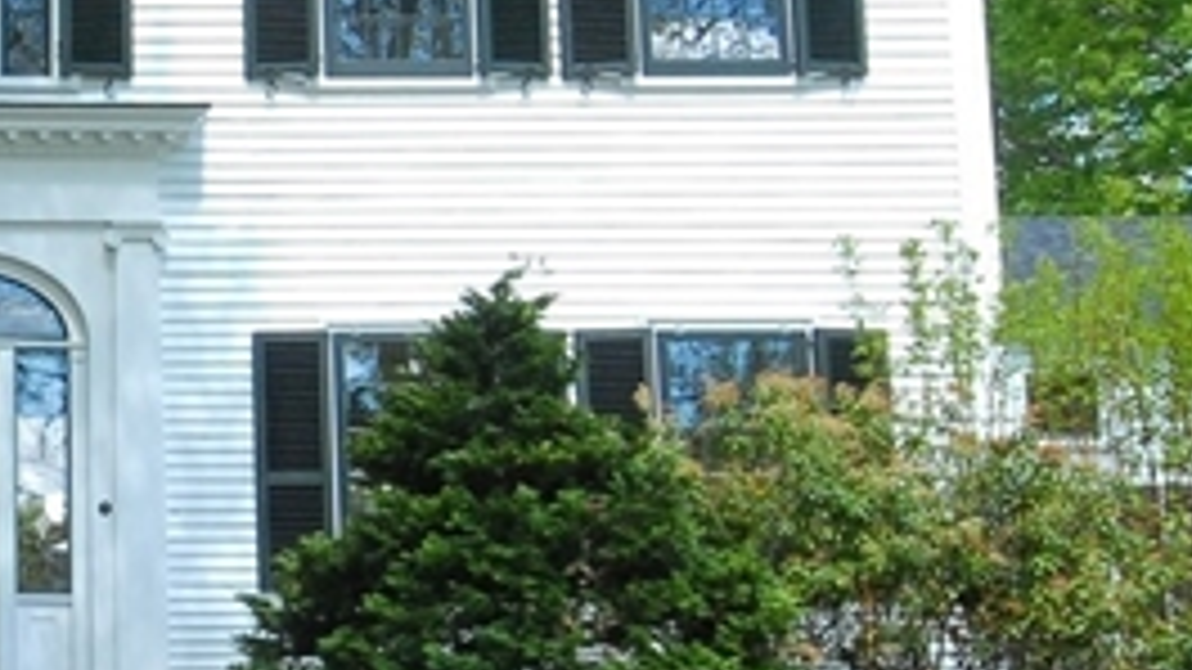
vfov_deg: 17.2
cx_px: -108
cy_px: 369
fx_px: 2213
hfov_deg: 27.6
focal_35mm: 70
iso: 400
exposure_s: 1/80
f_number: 10
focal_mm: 11.5
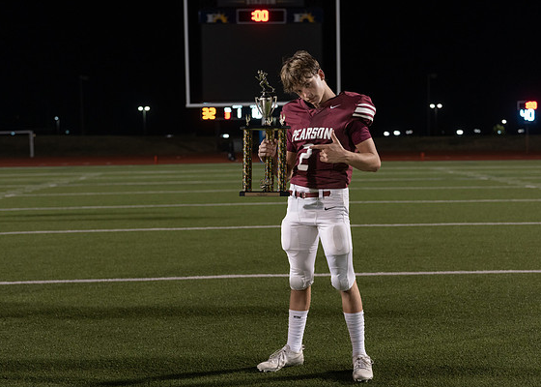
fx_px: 937
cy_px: 201
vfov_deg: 23.3
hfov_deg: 32.2
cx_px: 306
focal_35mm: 61
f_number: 2.8
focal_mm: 50
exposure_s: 1/320
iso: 1000
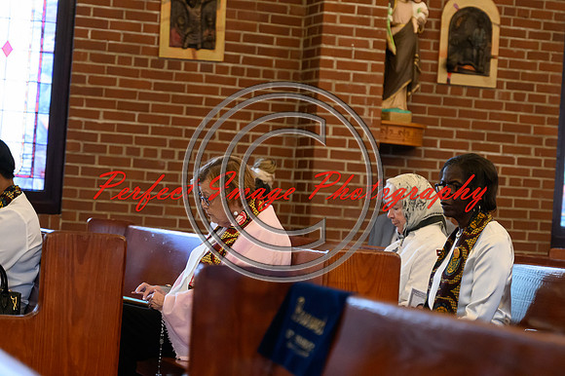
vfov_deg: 12.2
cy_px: 188
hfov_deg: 18.3
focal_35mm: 112
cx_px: 282
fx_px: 1757
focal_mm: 75
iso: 4000
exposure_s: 1/200
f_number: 2.8
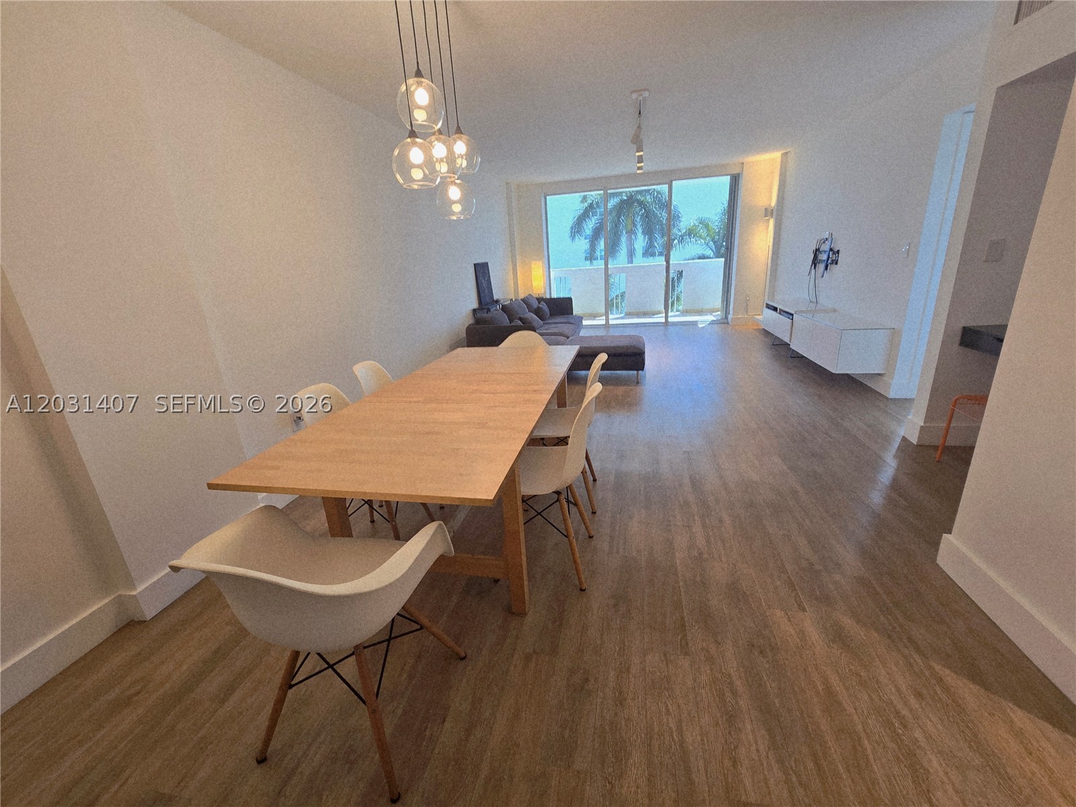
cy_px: 404
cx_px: 538
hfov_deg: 106.2
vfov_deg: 89.9
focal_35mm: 13
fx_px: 404
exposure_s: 1/60.2
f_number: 2.2
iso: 100
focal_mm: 2.2
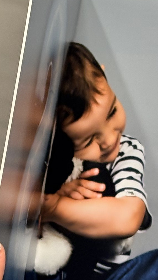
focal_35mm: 224
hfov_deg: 5.4
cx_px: 25
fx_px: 1668
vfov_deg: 9.5
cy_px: 317
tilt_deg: -67.2
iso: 64
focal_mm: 5.96
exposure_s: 1/50
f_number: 1.6
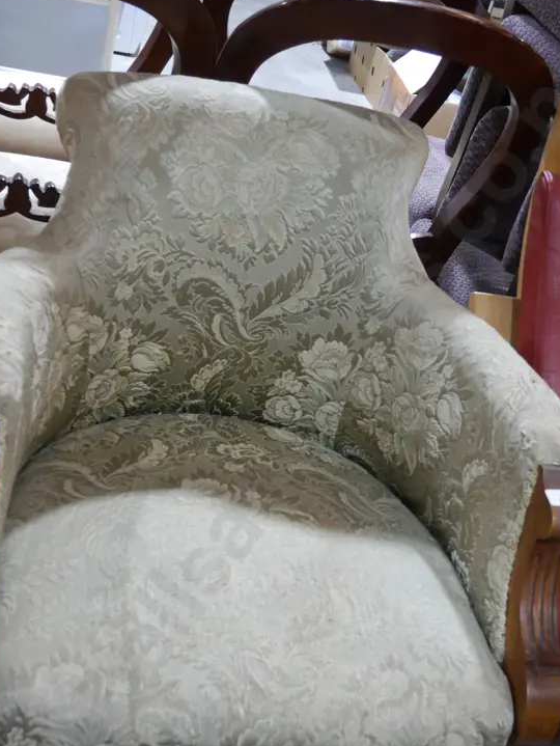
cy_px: 482
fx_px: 1228
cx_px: 271
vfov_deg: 33.5
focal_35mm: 57
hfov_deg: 25.7
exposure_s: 1/60
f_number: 4.4
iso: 800
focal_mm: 20
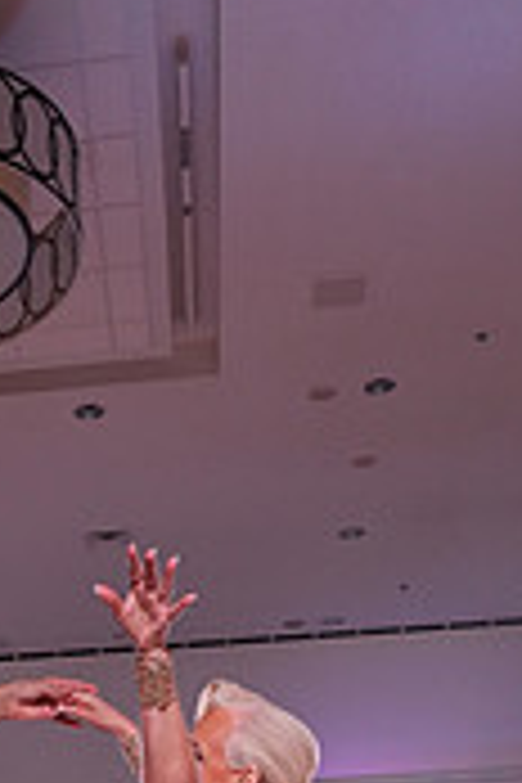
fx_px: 1740
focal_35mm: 80
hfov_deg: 16.6
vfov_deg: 23.2
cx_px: -29
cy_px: 945
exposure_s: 1/400
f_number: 4
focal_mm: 24
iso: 2000
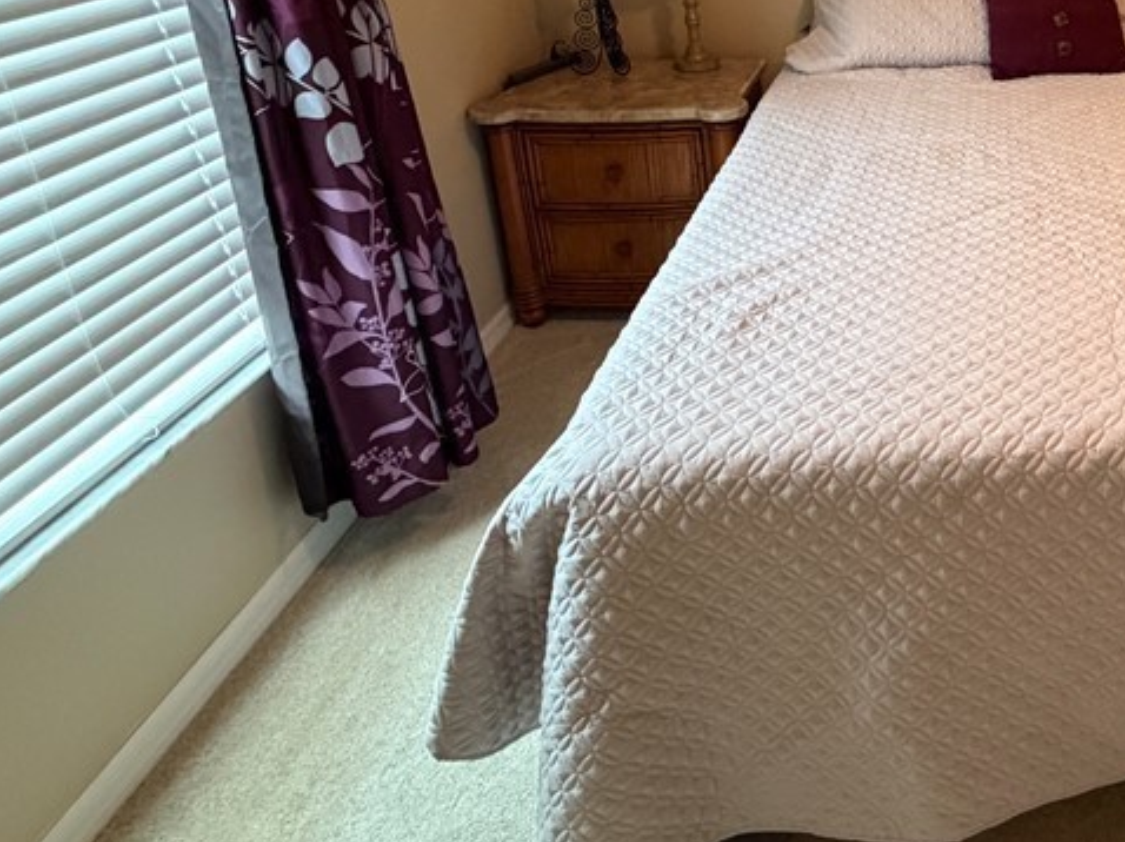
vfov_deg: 43.2
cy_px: 103
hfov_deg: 51.8
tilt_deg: -19.3
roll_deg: +0.5
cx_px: 1043
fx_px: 974
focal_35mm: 30
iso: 640
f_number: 2.2
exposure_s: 1/60
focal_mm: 2.22
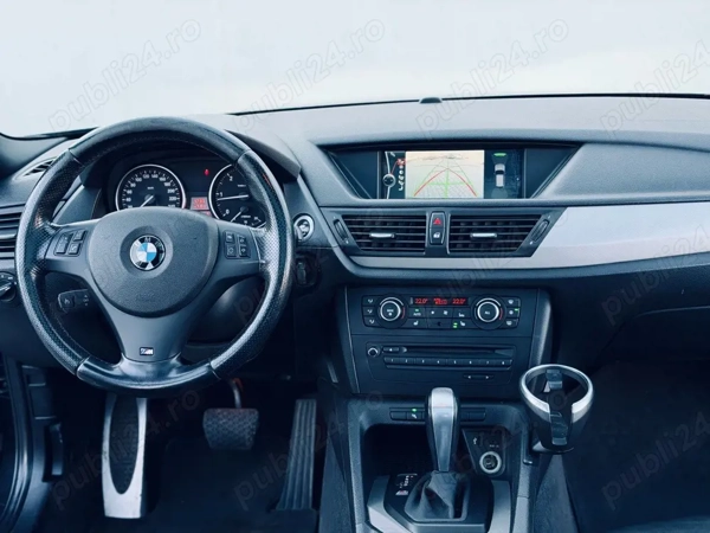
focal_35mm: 48
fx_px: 985
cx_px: 355
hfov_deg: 39.7
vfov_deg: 30.3
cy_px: 266
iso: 100
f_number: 1.78
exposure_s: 1/140
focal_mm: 6.76
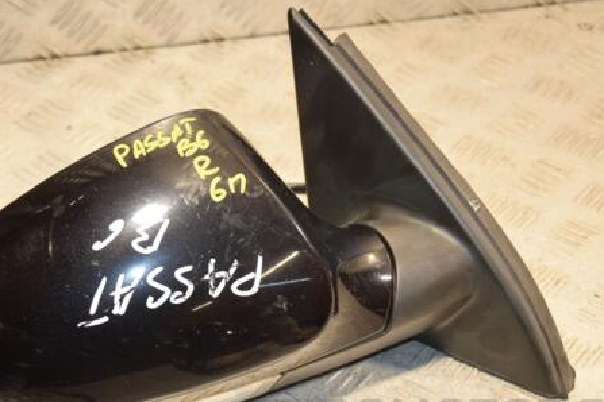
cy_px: 240
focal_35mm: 91
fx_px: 1521
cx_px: 226
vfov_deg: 15.1
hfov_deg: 22.4
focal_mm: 45
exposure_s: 1/200
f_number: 5.6
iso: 800
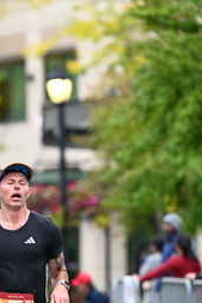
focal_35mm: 358
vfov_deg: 5.8
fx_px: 3009
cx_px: 17
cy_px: 195
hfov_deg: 3.8
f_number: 2.8
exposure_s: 1/1600
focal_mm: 165
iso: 1000
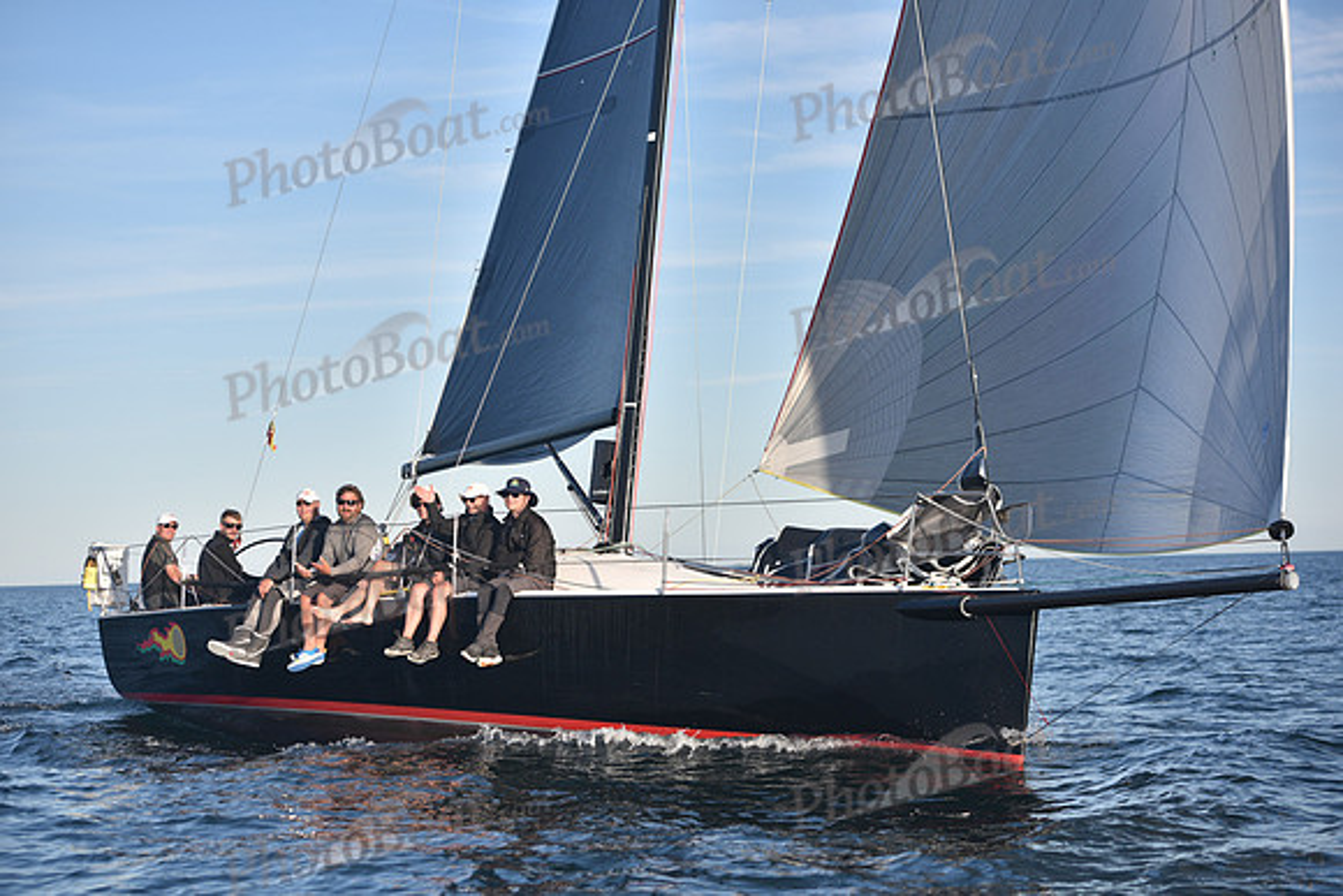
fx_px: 2910
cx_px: 672
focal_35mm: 78
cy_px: 448
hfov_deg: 26.0
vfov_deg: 17.5
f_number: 4
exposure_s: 1/800
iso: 250
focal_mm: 78
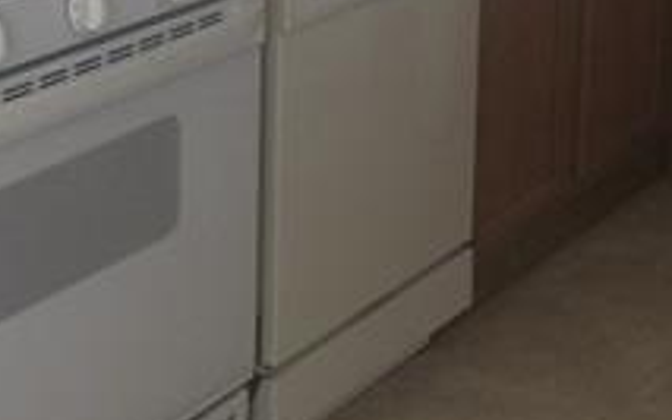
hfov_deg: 18.8
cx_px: 278
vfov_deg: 11.4
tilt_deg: -9.5
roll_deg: -1.0
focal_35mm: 111
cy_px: -189
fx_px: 2032
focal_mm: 4.15
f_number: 2.2
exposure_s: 1/30
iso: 40
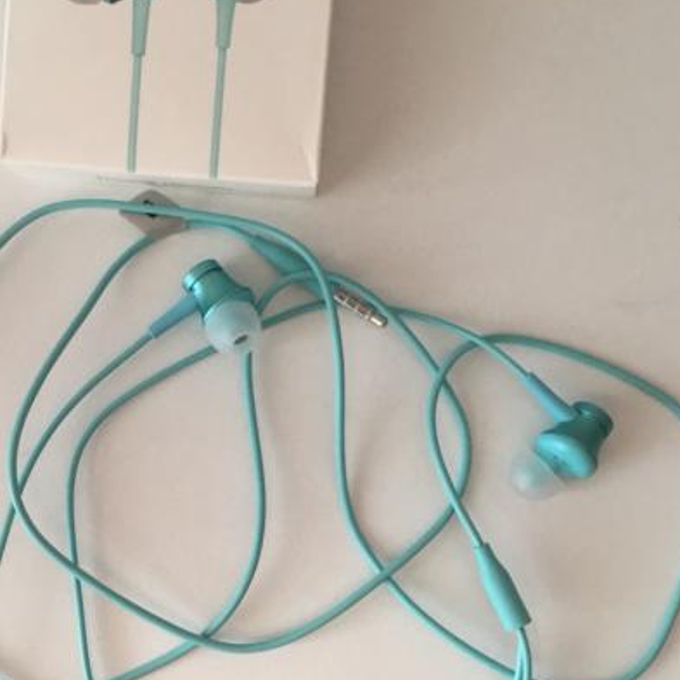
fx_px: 1000
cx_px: 254
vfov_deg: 37.5
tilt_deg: -80.7
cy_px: 355
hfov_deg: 37.3
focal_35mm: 45
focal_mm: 4.15
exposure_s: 1/33
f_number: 2.2
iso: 50
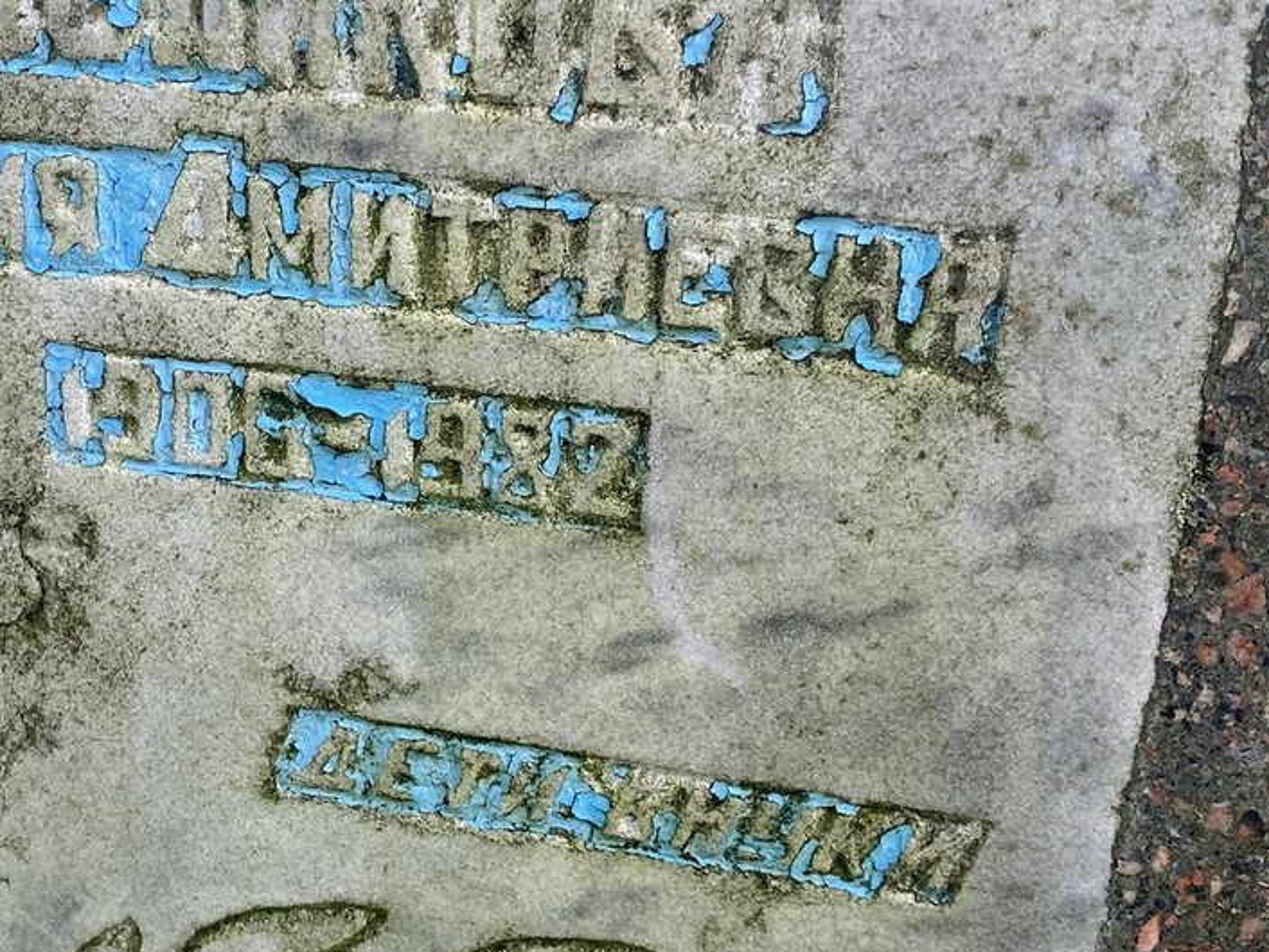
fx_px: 1944
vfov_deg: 27.4
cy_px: 352
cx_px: 374
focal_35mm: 53
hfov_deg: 35.6
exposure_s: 1/122
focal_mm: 4.25
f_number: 1.8
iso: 32
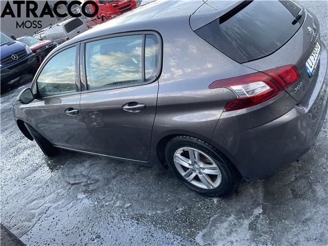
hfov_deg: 67.3
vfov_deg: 53.1
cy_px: 123
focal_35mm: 26
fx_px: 246
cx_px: 164
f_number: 1.6
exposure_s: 1/121
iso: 125
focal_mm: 4.2
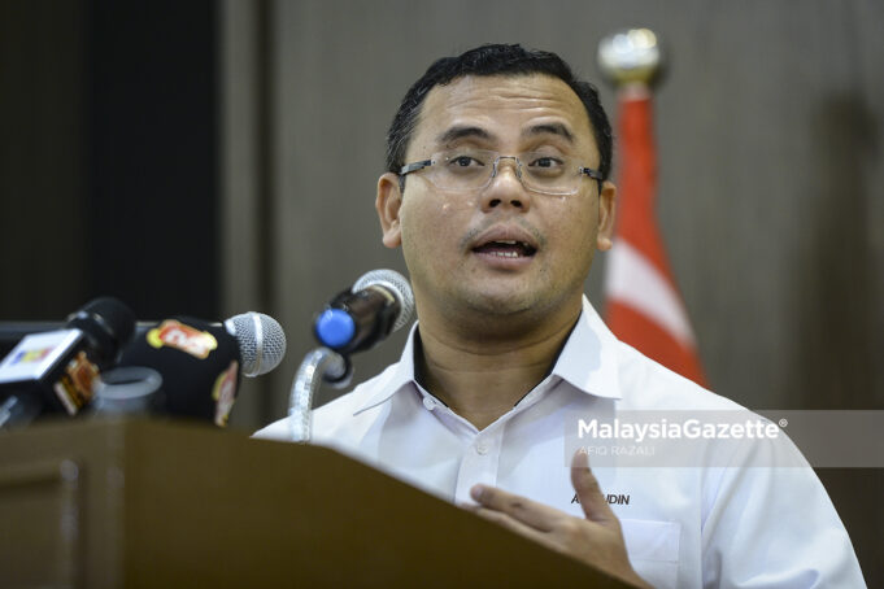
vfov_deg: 6.9
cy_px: 294
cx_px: 442
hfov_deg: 10.3
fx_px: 4911
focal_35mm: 200
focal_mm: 200
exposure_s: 1/100
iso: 1000
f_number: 2.8
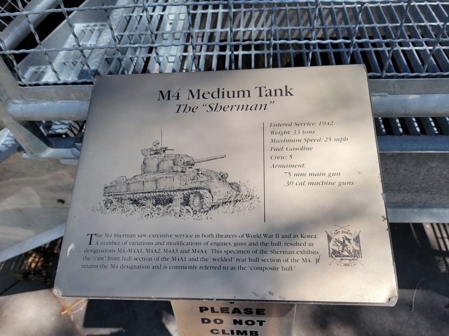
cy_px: 168
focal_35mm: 26
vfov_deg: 53.1
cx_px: 224
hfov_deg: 67.3
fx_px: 337
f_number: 1.8
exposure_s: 1/1533
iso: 40
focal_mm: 5.4
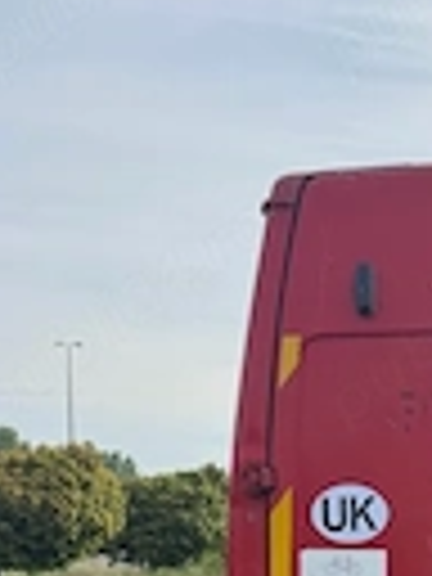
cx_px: 562
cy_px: 720
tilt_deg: -7.6
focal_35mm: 75
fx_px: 1248
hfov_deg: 18.3
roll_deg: -1.0
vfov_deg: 23.4
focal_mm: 6.76
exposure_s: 1/4975
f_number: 1.78
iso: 100
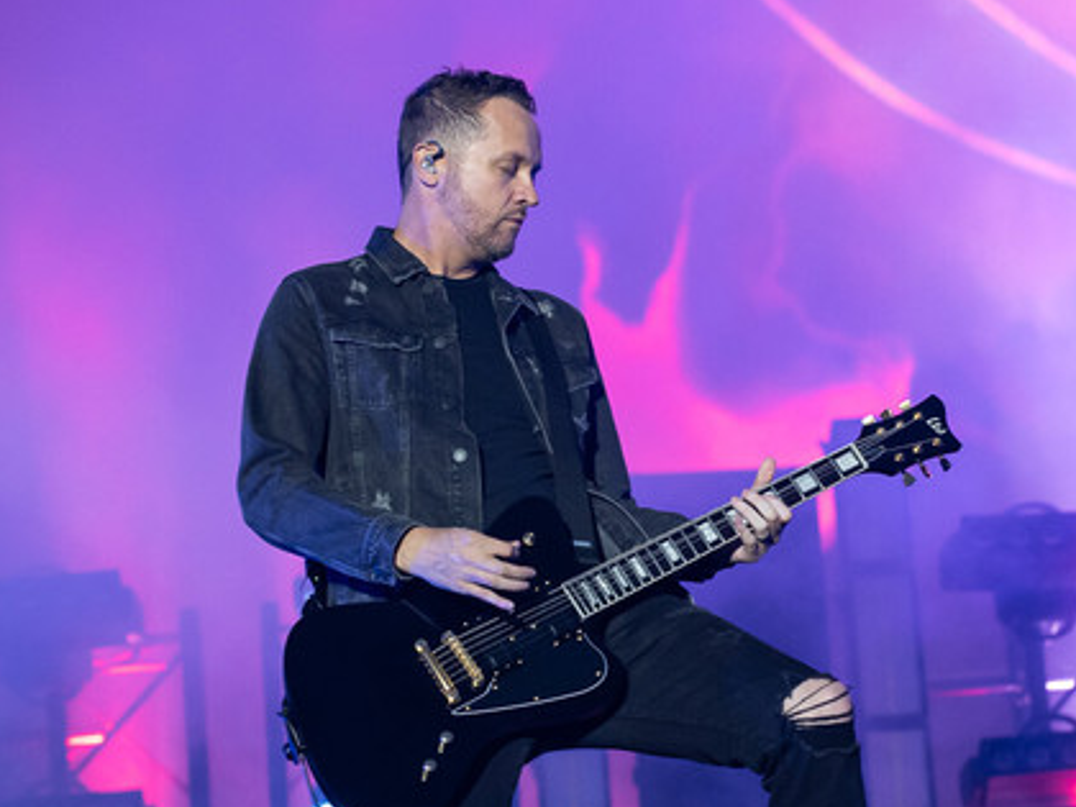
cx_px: 615
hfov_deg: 11.2
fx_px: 5471
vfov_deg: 8.4
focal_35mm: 176
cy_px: 485
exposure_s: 1/250
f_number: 4.5
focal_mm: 120
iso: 5000
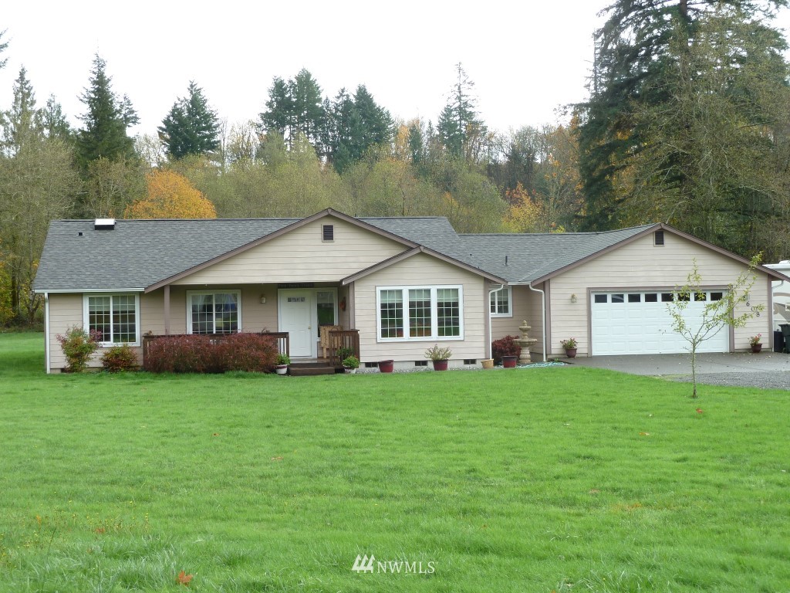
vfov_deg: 26.6
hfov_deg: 34.9
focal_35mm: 55
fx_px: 1255
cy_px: 296
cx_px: 395
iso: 80
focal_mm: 9.1
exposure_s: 1/100
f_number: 3.9
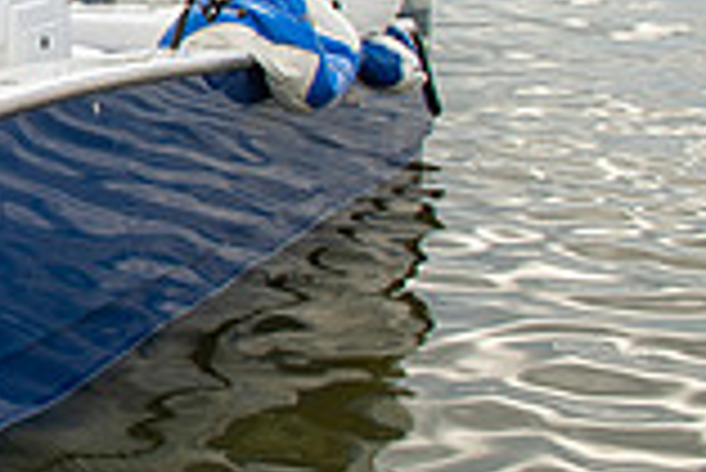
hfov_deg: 17.9
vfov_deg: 14.1
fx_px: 1884
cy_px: 9
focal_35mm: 96
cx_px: -481
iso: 64
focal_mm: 26
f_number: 6.3
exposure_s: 1/200
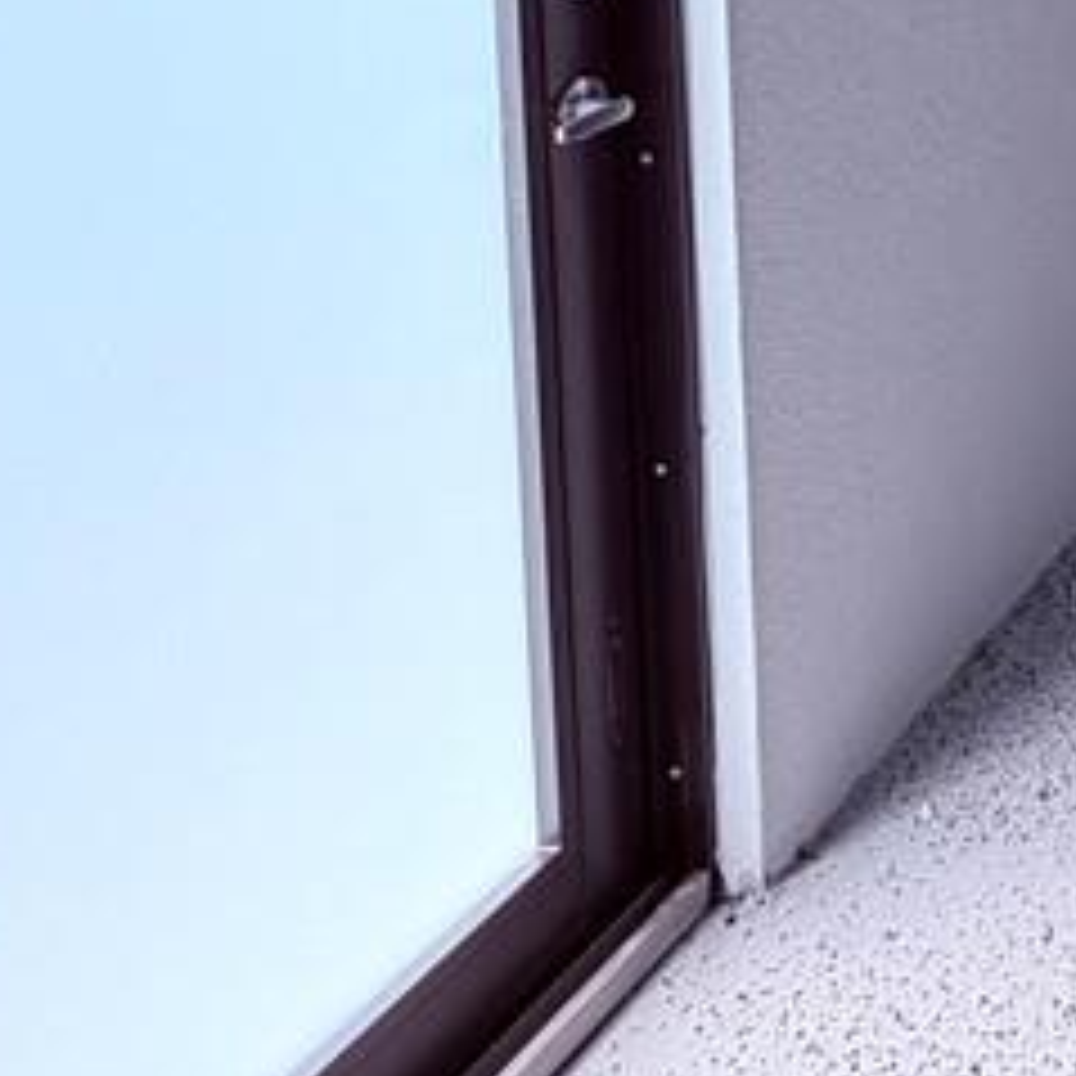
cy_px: -270
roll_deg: +0.5
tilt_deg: -4.8
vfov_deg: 27.6
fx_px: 1864
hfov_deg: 23.4
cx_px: 1738
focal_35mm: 53
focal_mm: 2.22
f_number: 2.2
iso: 64
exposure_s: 1/152
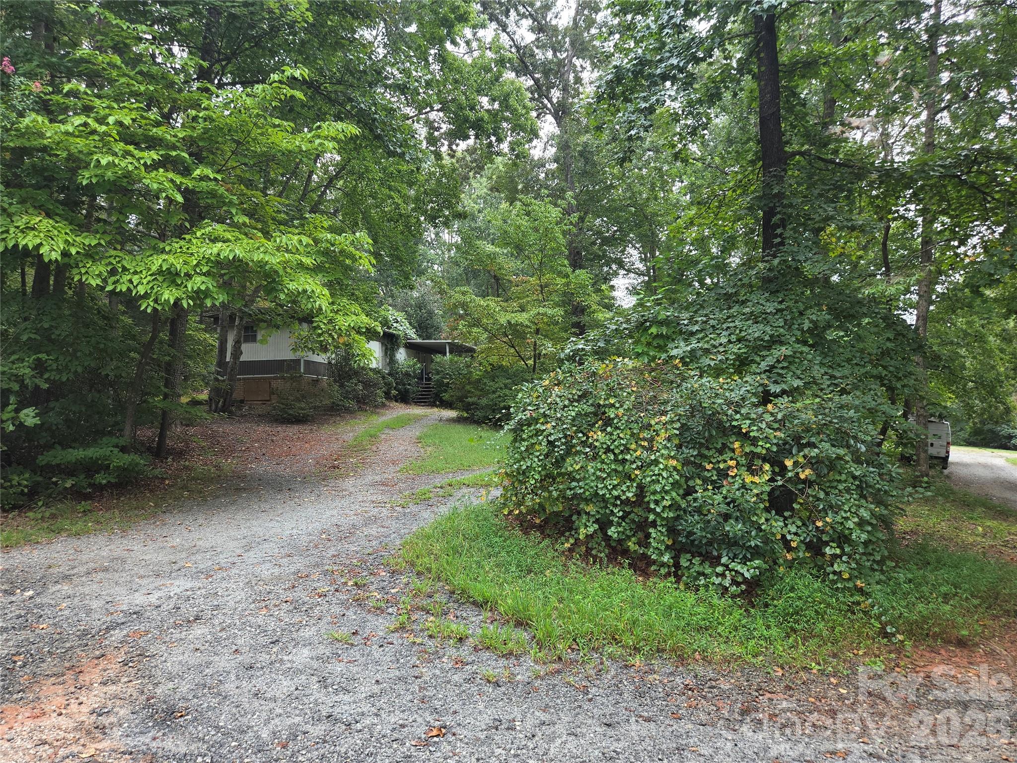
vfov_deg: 58.9
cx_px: 508
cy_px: 382
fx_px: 676
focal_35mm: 23
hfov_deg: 73.9
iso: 80
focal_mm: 5.4
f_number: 1.8
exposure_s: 1/180
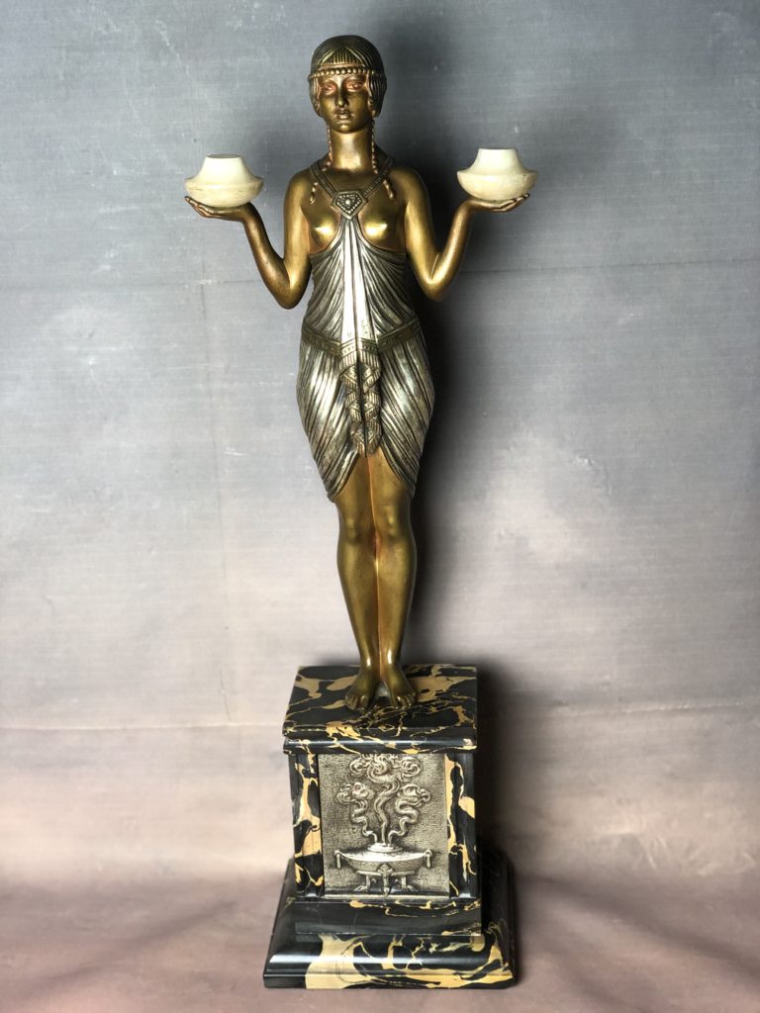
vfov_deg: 36.8
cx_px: 380
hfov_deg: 28.0
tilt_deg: -17.8
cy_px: 506
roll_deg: +1.2
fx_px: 1522
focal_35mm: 52
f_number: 2.4
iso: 100
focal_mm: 6
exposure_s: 1/50
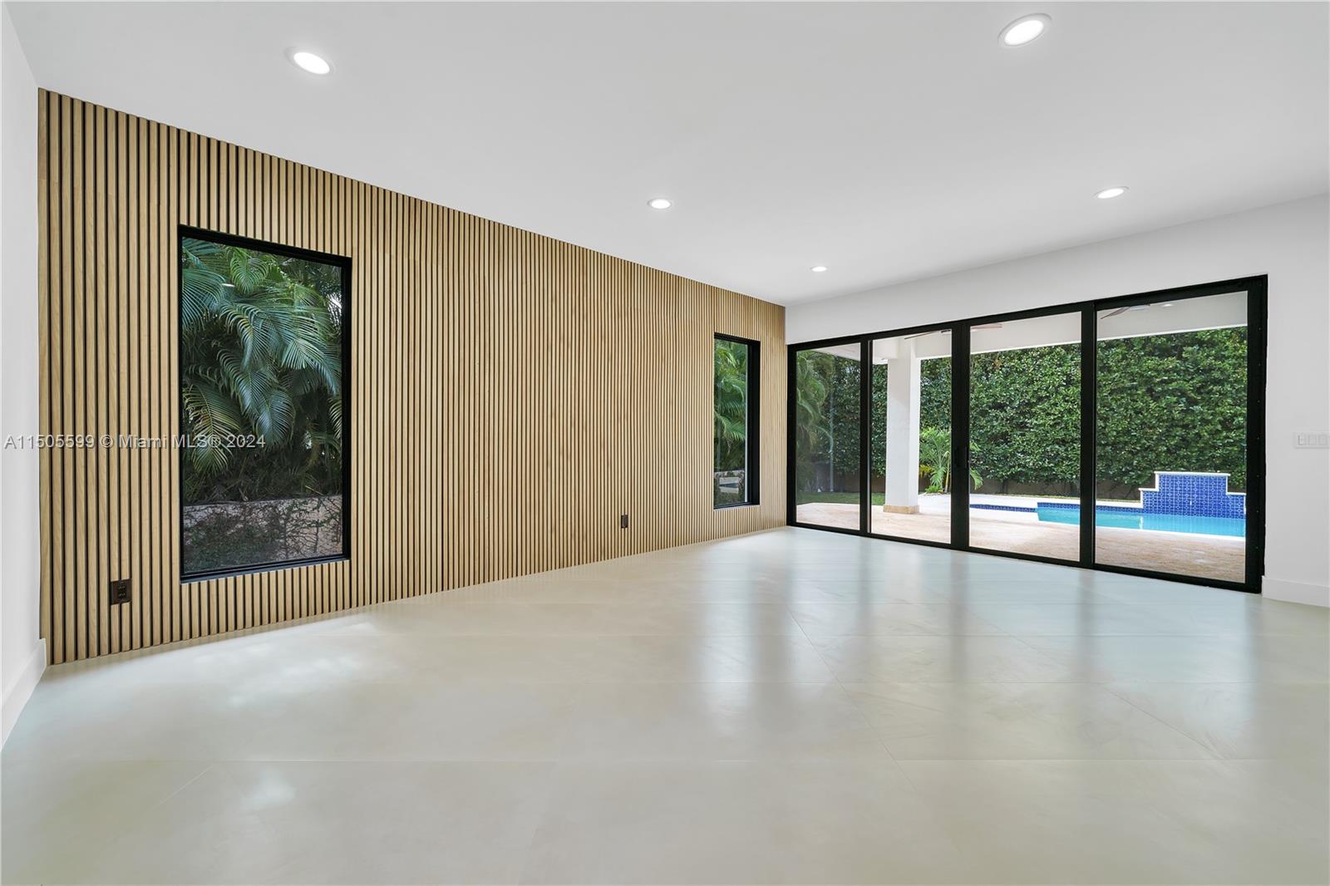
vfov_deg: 81.2
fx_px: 517
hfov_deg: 104.3
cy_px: 443
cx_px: 665
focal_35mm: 14
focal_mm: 14
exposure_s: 1/13
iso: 400
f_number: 8
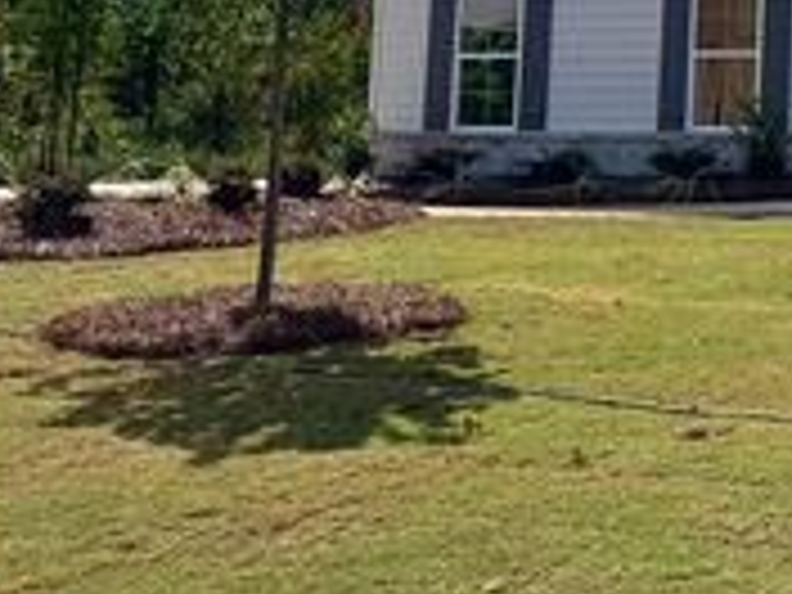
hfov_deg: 24.5
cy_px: -97
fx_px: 1556
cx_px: 1062
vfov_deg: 20.4
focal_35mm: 68
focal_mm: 6.76
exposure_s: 1/7092
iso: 80
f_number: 1.78
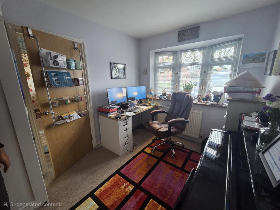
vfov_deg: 89.9
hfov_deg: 106.2
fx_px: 105
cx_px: 140
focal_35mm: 13
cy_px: 105
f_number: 2.2
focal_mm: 2.2
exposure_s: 1/50.3
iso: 500
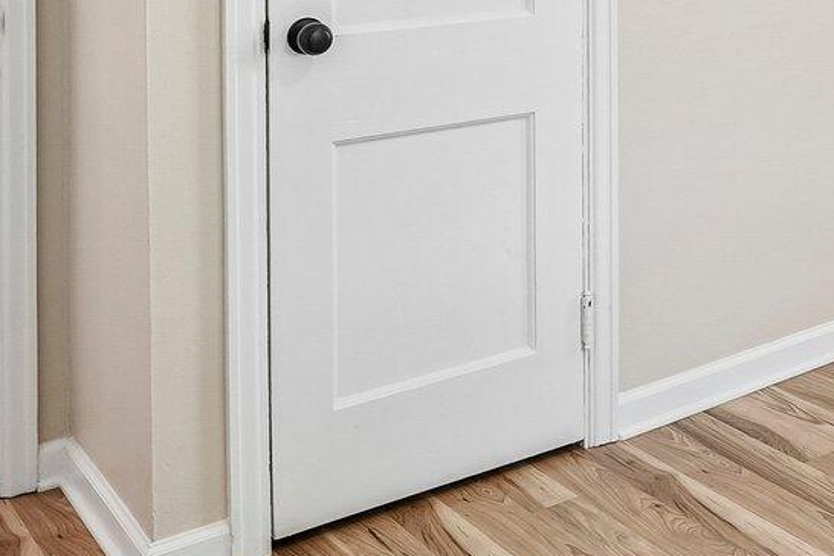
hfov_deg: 28.7
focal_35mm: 62
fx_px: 1433
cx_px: 965
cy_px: -147
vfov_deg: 20.3
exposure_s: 1/30
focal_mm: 16.5
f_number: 8
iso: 320
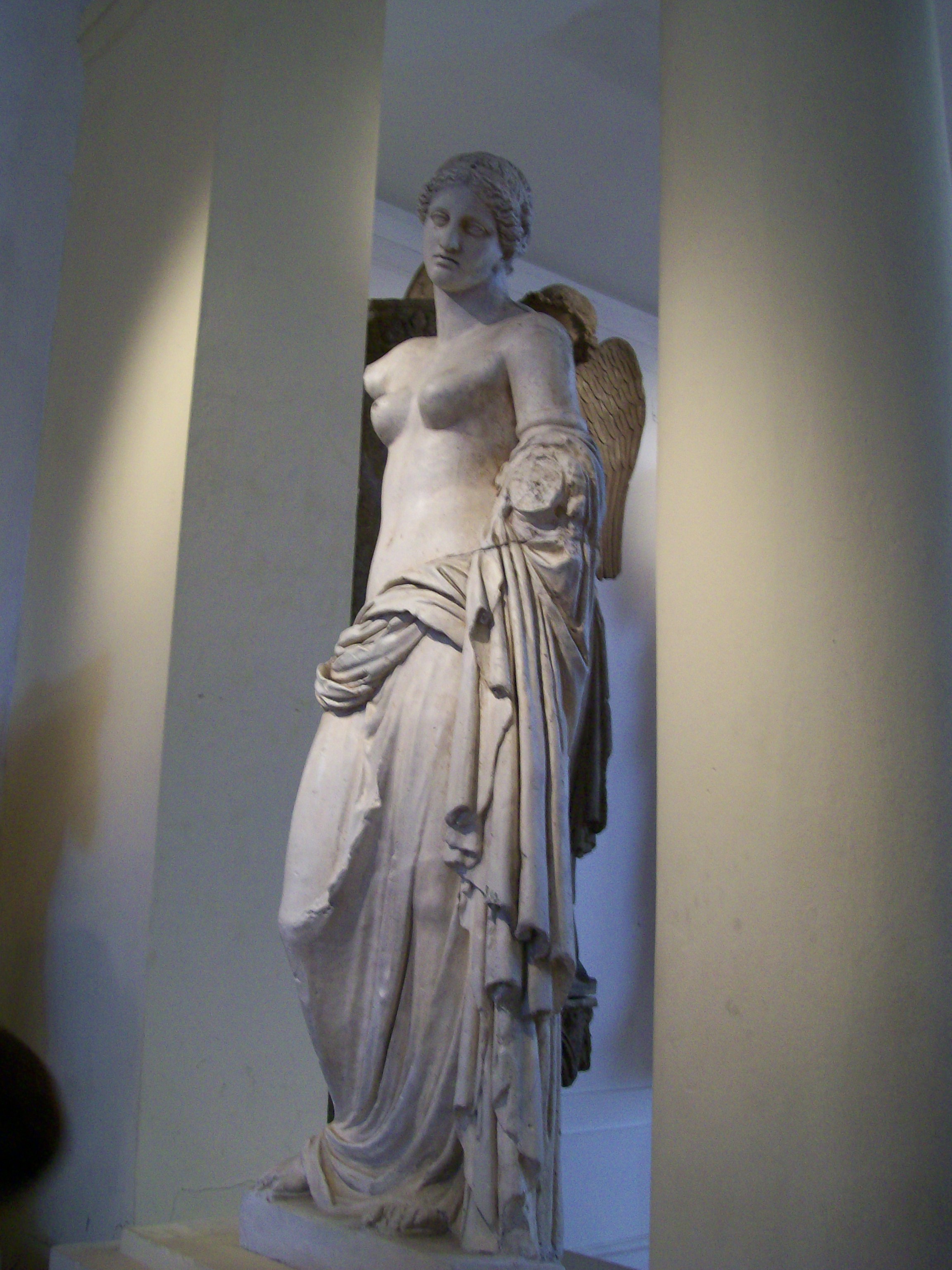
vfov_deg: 51.4
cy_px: 635
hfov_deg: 39.7
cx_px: 476
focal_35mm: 36
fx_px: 1320
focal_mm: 6
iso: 160
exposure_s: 1/19.1
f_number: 2.7
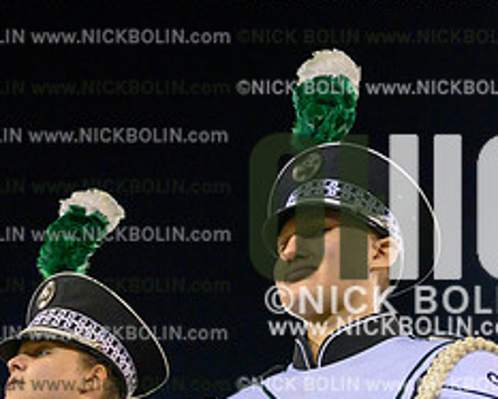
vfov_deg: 27.1
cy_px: 236
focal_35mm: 56
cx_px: 400
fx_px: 826
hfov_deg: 32.6
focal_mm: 24
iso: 5000
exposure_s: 1/1000
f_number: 4
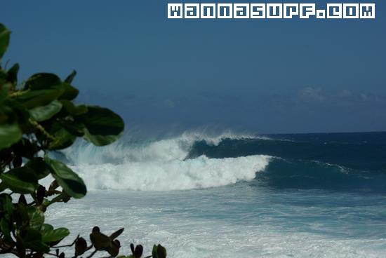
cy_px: 129
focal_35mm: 105
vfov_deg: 13.1
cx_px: 193
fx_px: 1127
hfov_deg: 19.4
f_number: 8
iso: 100
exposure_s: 1/750
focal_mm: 70
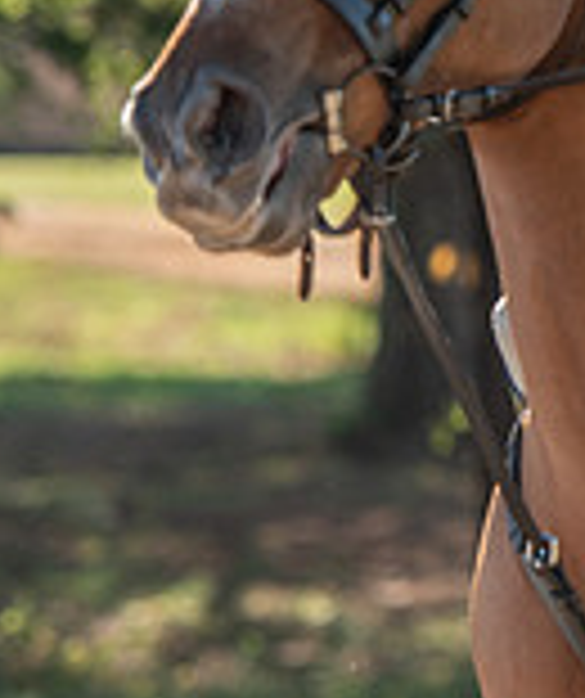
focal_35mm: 512
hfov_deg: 3.1
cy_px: 31
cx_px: 945
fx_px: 10772
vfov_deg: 3.7
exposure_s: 1/320
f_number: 4
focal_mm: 125
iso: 280
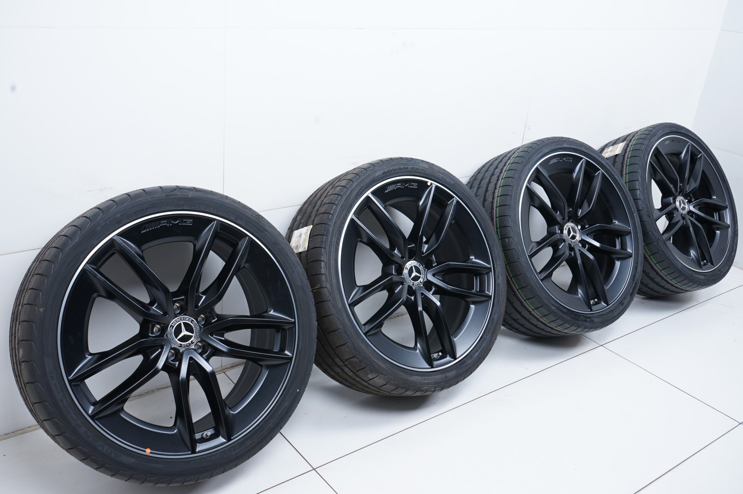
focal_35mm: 33
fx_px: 681
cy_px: 247
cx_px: 372
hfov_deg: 57.3
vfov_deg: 39.9
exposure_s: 1/125
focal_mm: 33
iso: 250
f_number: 8
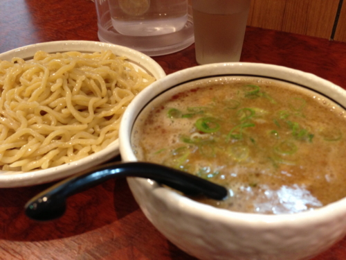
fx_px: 330
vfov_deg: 42.9
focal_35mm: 33
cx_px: 173
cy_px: 130
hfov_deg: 55.4
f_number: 2.4
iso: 160
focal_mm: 4.13
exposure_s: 1/20
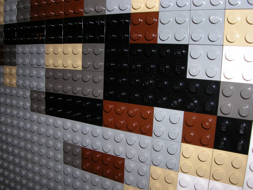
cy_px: 95
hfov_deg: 52.7
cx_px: 126
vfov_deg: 40.6
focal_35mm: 35
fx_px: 256
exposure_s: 1/60.1
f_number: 5.6
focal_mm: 5.8
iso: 50
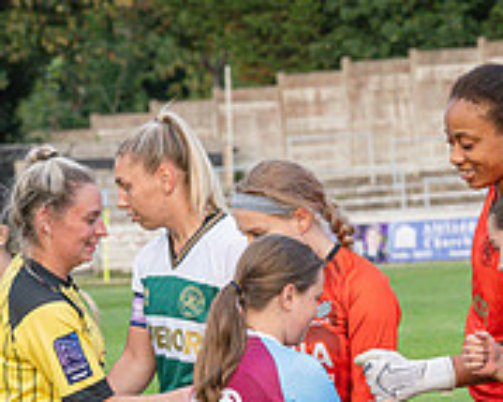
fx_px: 4523
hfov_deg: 6.4
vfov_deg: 5.1
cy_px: 401
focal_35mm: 304
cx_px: 390
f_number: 5
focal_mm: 82
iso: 2000
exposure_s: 1/500
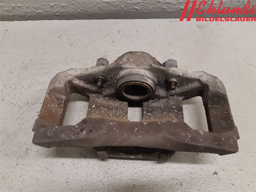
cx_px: 128
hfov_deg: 67.3
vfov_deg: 53.1
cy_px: 96
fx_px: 192
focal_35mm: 26
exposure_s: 1/50
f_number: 1.7
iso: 200
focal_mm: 3.93
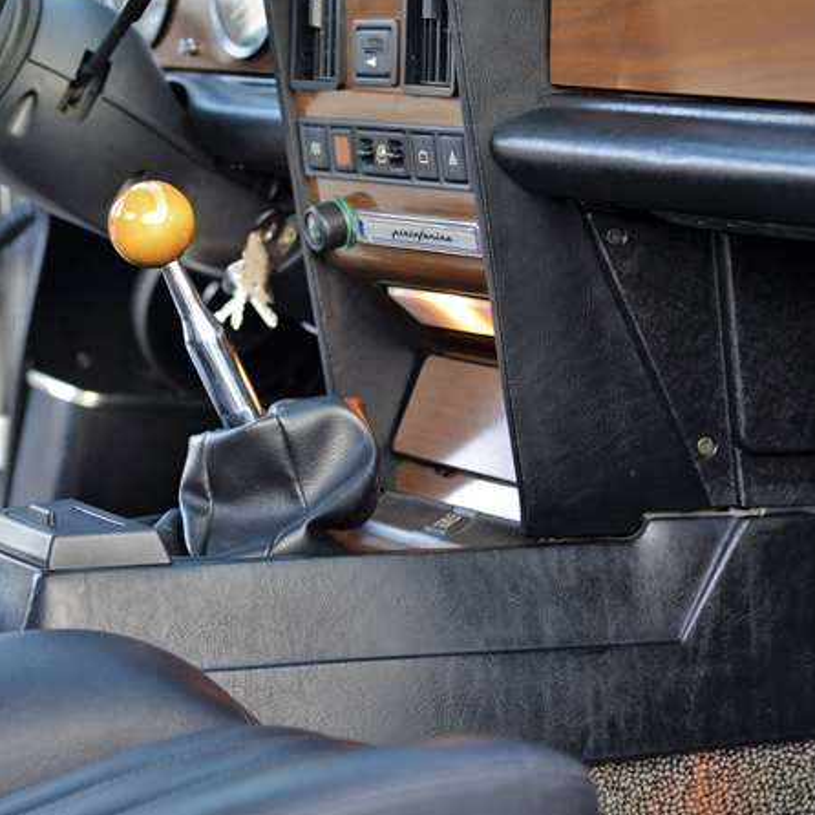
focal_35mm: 128
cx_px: 199
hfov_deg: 13.6
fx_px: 3410
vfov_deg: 13.6
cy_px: 272
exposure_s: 1/60
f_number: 4
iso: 450
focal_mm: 70
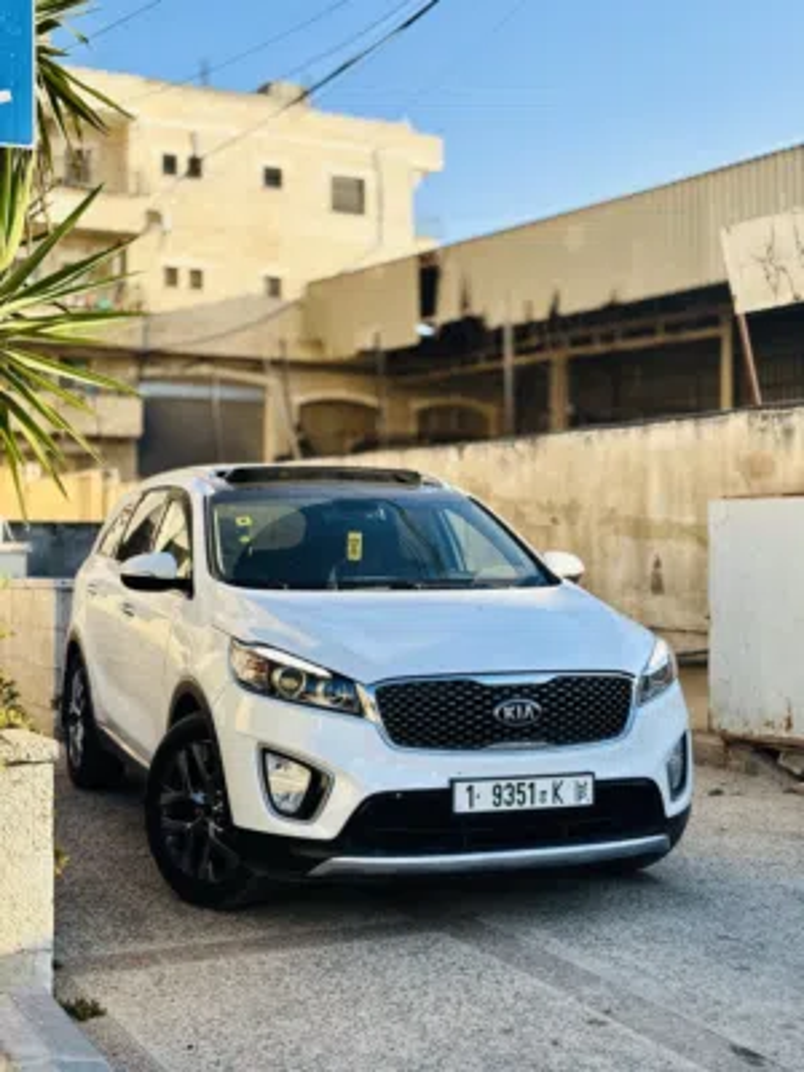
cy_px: 536
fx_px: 1610
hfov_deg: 28.0
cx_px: 402
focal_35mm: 52
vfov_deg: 36.8
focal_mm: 5.96
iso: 32
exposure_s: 1/858
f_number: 1.6
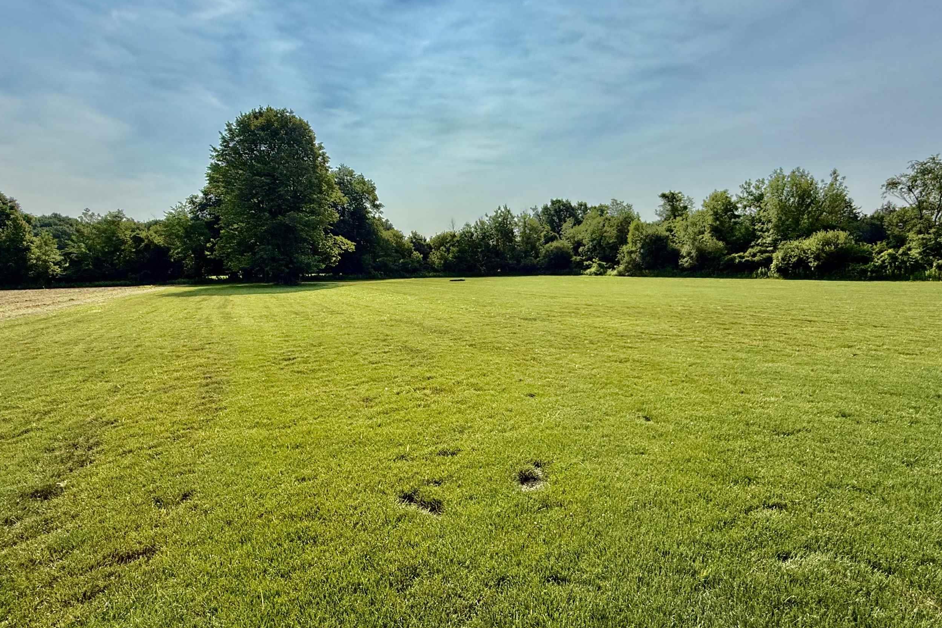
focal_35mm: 18
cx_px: 532
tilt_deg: -2.4
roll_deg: +0.6
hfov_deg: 89.5
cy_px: 293
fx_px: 471
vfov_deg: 67.3
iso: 50
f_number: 2.2
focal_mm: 2.22
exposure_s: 1/4425
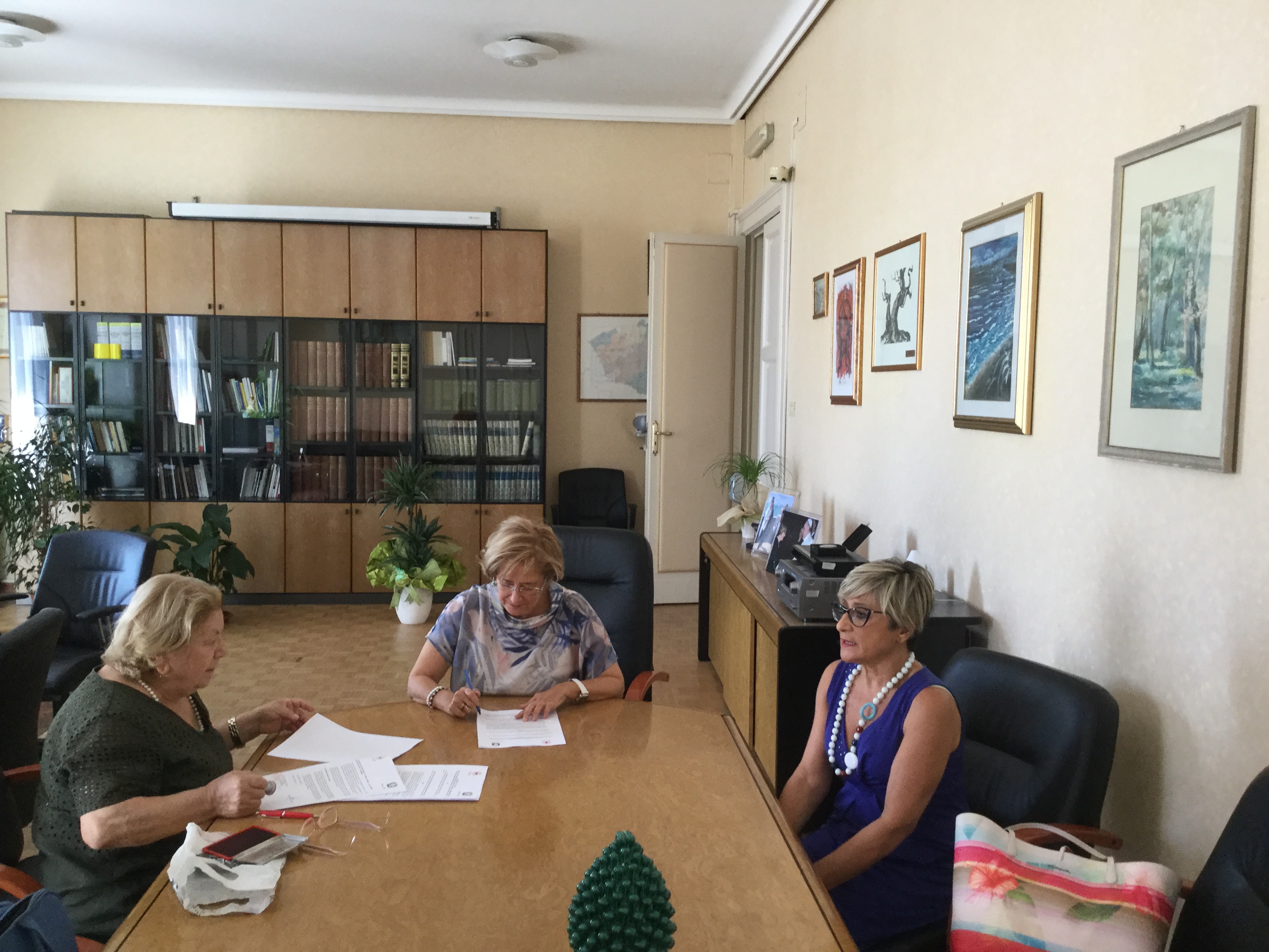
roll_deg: -1.9
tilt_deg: -5.4
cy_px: 476
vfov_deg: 45.4
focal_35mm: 31
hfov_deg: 58.4
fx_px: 1136
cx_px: 634
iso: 100
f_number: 2.4
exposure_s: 1/33
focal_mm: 3.3
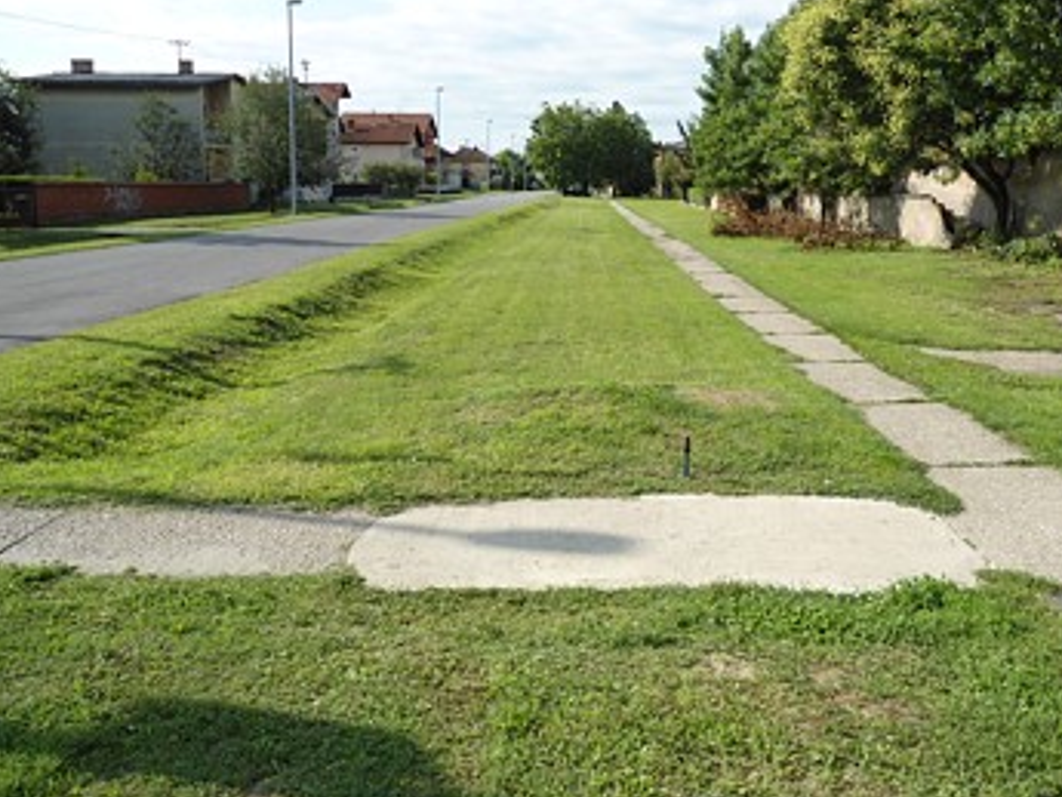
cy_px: 377
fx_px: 982
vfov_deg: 44.2
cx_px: 630
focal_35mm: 32
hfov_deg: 56.4
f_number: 2.8
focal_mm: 4.7
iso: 80
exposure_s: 1/800
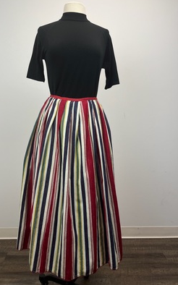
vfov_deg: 66.5
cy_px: 142
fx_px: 217
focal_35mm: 28
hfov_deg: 44.3
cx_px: 72
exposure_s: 1/215
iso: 40
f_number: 1.6
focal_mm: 5.1
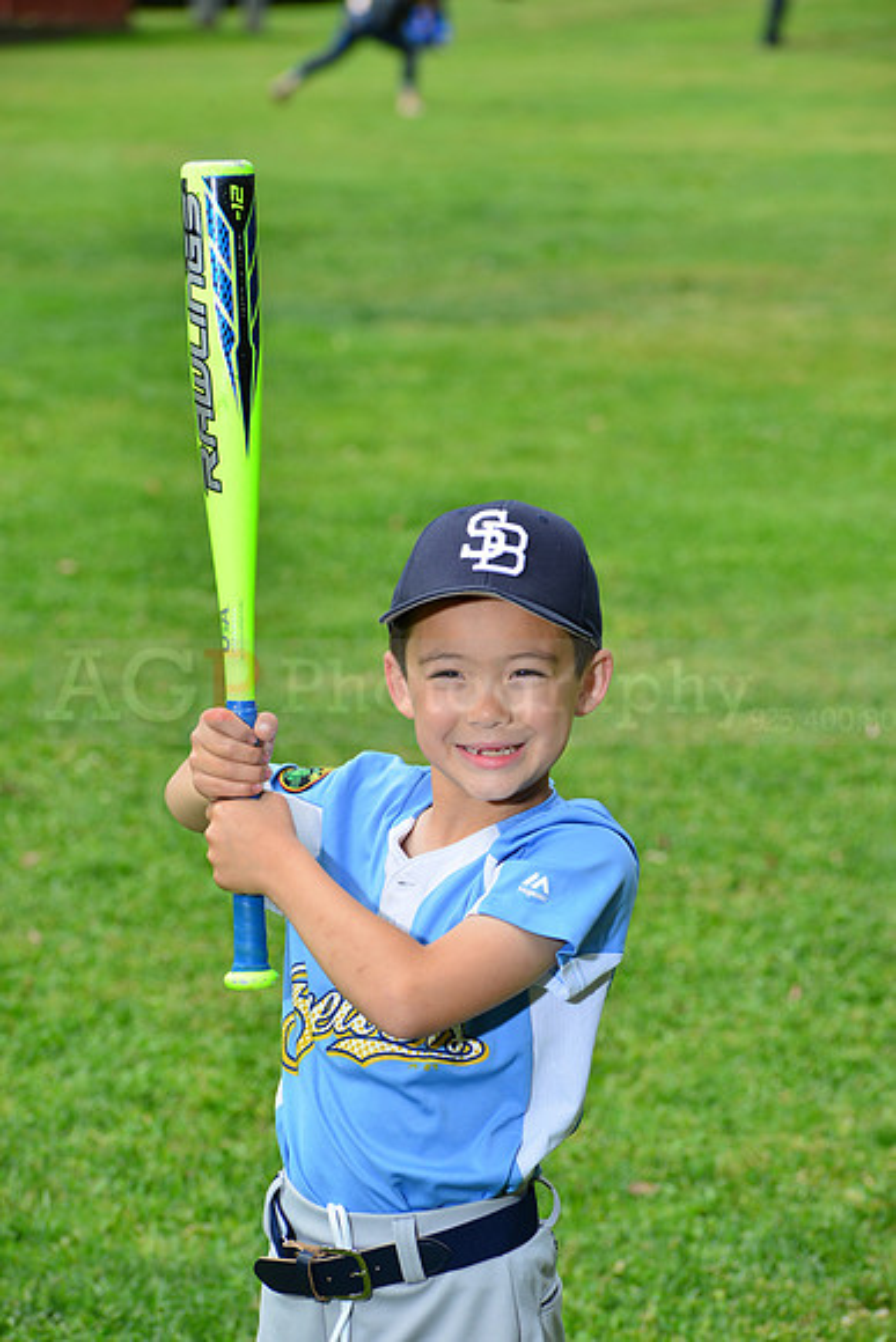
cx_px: 448
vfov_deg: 14.2
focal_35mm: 145
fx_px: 5410
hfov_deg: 9.5
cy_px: 671
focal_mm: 145
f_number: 10
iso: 160
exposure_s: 1/200
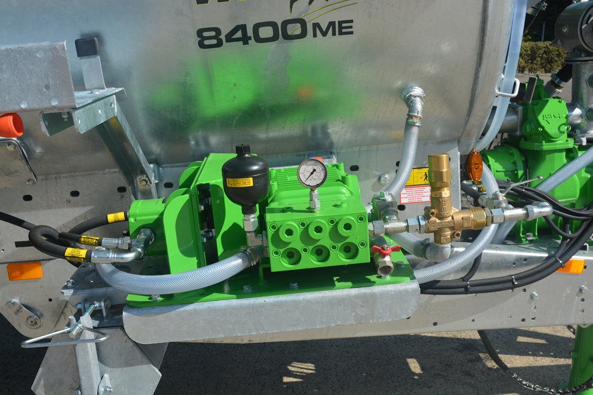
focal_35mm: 39
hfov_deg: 49.6
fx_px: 642
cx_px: 296
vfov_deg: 34.2
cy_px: 198
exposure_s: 1/250
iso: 125
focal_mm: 26
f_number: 8
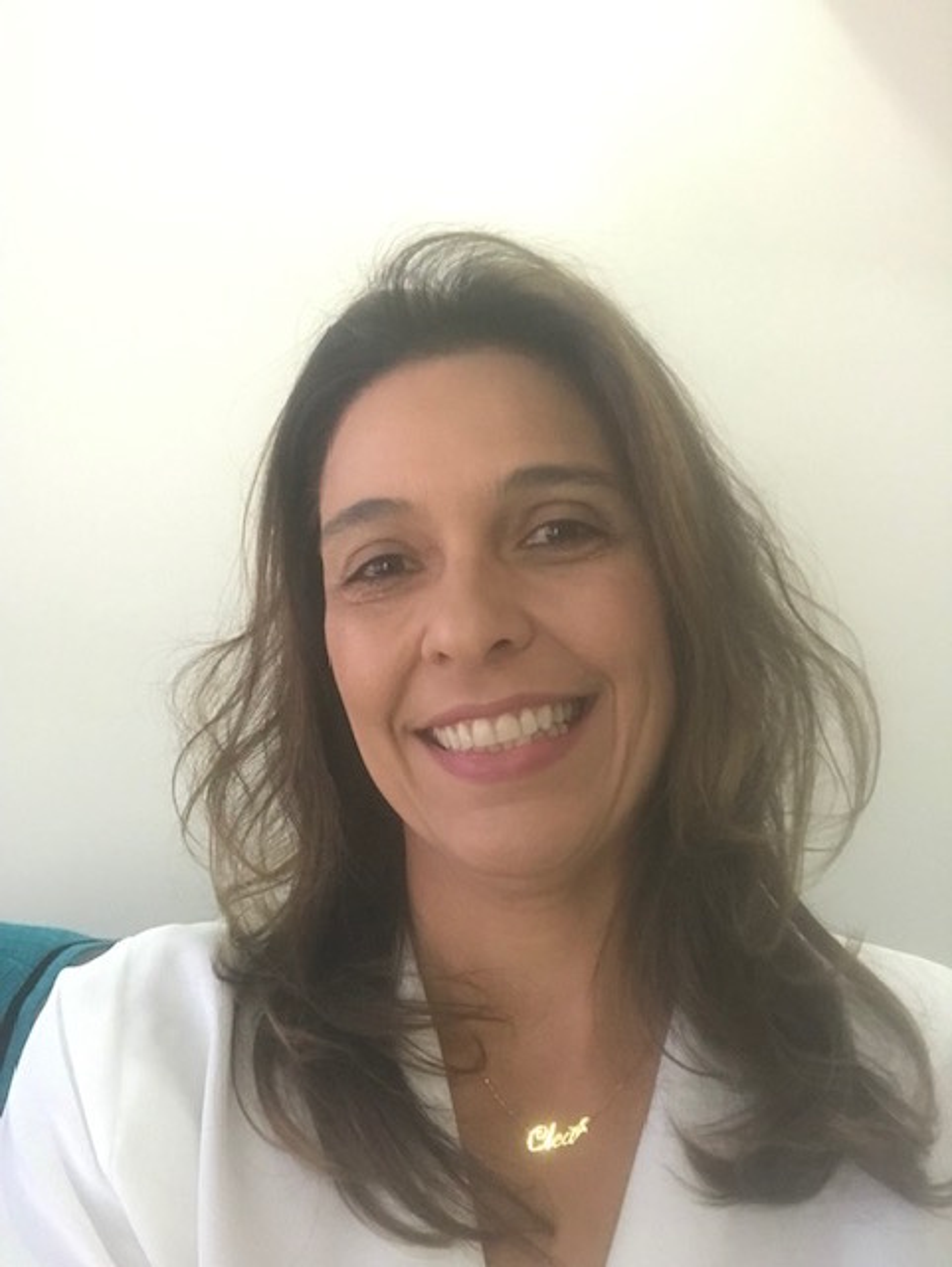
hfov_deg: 44.2
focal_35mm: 32
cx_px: 476
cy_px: 634
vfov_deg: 56.8
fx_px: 1172
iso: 200
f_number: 2.2
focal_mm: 2.87
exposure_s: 1/17
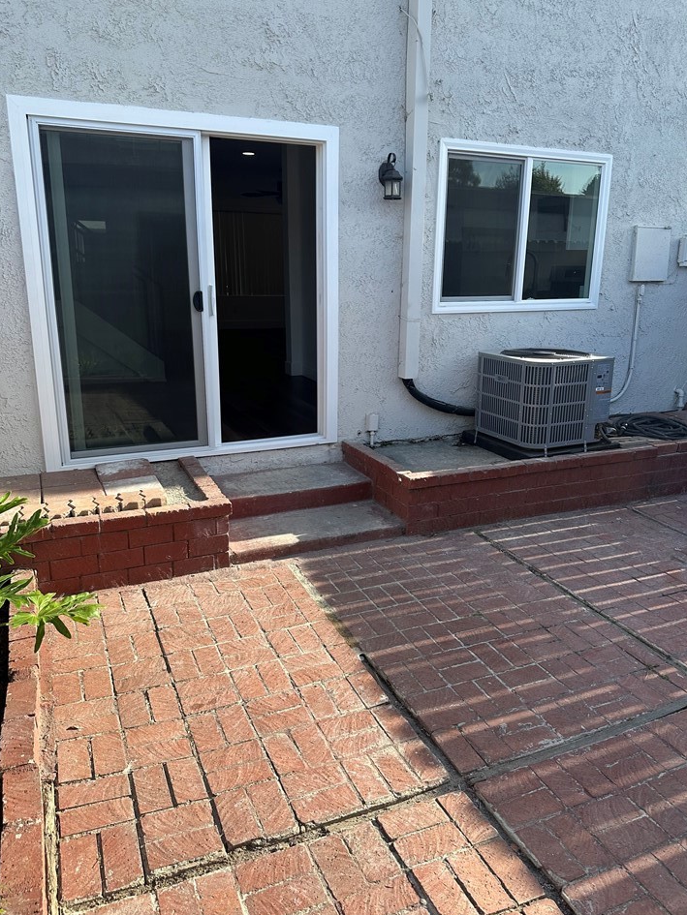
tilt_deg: -14.3
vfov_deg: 67.3
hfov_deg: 53.0
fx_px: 688
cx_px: 364
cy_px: 446
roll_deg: -2.0
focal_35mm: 26
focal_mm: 6.86
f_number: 1.78
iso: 80
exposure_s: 1/1393
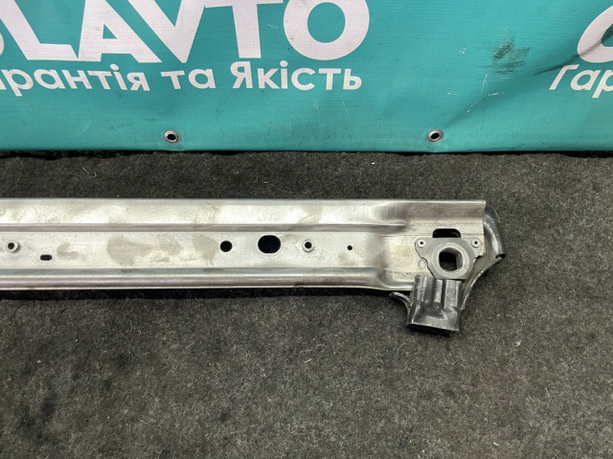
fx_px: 460
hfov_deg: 67.3
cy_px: 230
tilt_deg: -60.2
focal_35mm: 26
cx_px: 306
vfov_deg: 53.0
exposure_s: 1/50
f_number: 1.6
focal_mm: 4.2
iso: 100
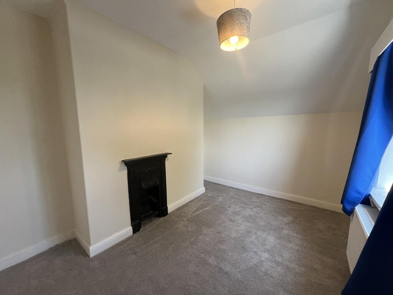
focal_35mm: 13
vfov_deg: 89.9
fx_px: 148
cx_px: 196
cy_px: 148
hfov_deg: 106.2
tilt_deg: -6.0
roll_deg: +0.6
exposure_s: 1/99
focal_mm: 1.57
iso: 80
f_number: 1.8
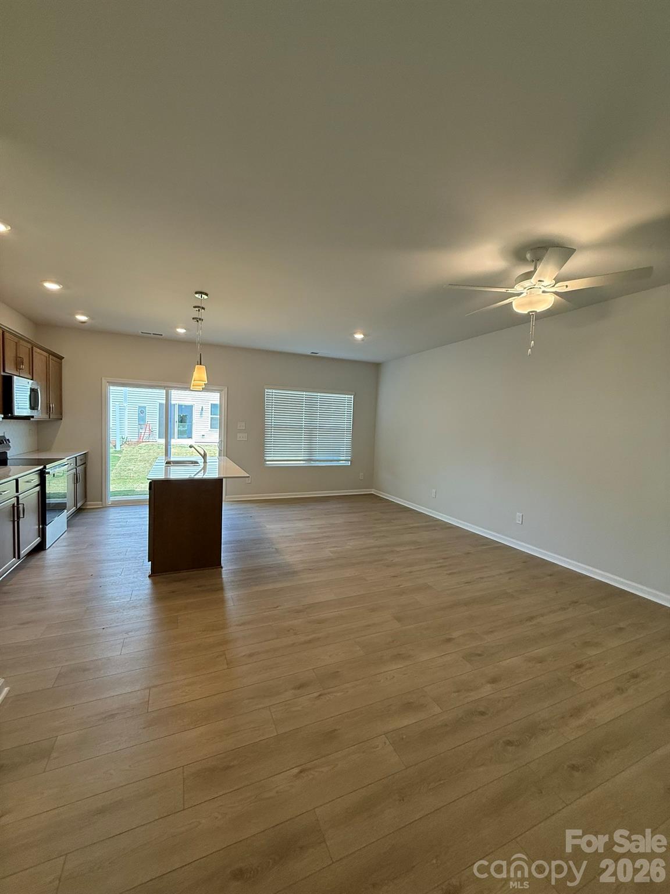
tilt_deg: -2.3
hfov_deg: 85.7
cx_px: 335
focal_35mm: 14
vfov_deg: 102.1
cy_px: 447
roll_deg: -2.1
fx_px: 361
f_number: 2.2
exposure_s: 1/120
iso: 160
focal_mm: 2.22
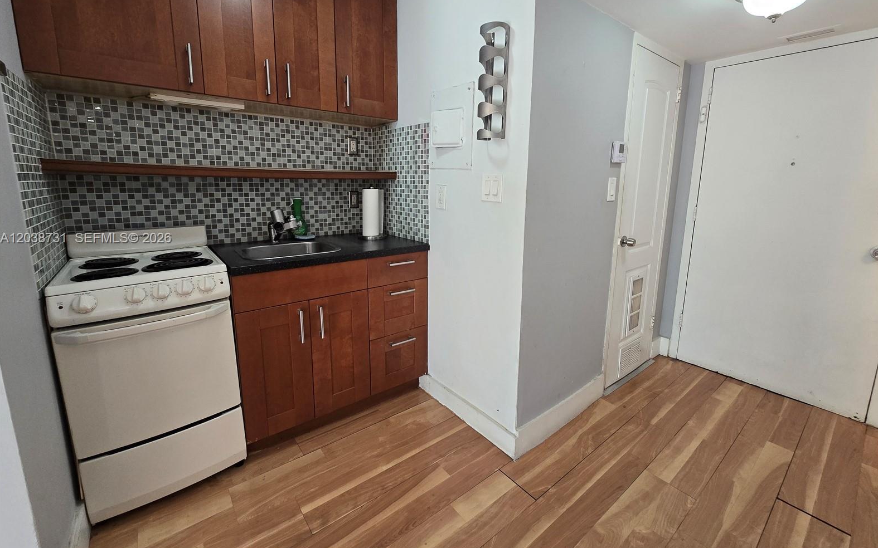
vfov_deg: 78.3
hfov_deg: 105.3
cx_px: 444
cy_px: 239
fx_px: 335
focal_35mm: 14
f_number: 2.2
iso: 250
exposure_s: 1/60
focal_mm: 2.2
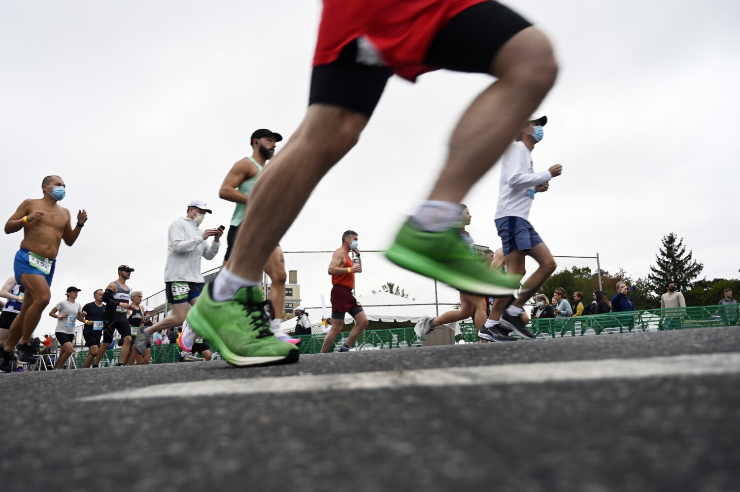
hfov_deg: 64.6
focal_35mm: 28
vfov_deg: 45.6
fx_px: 586
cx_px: 370
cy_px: 246
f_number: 4.5
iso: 1000
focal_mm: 28.5
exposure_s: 1/200
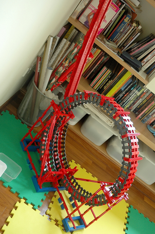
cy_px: 117
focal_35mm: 46
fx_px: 301
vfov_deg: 42.4
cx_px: 78
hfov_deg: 28.9
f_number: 4.5
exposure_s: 1/15
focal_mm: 31
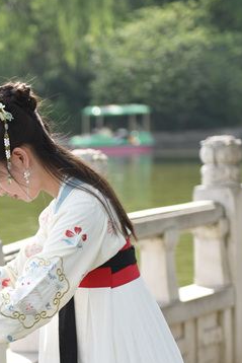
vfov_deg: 10.3
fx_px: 2015
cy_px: 294
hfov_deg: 6.8
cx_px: -82
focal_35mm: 200
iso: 100
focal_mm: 70
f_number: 2.8
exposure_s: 1/500
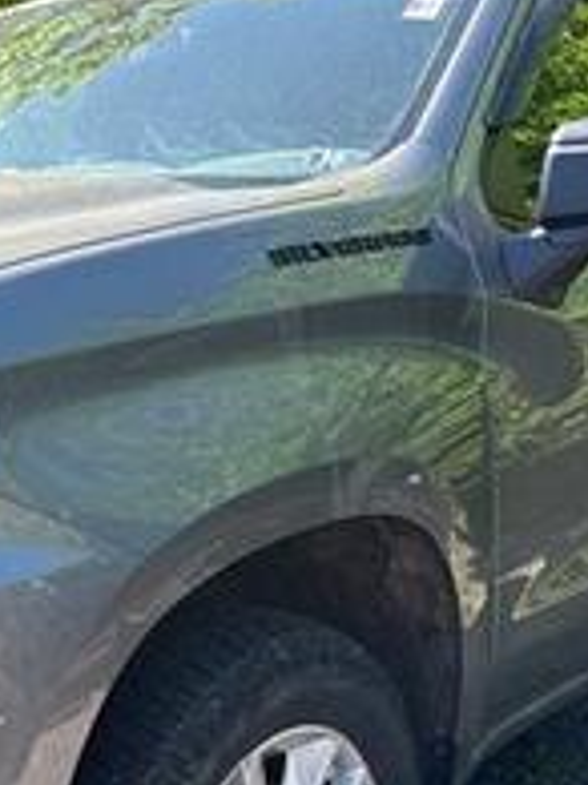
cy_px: 588
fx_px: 1406
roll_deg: -0.4
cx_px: 64
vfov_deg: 30.7
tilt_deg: -9.4
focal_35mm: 62
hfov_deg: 23.1
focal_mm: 6.76
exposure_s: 1/1174
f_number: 1.78
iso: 100
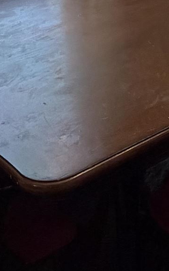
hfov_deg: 16.3
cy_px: -153
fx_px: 582
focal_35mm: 79
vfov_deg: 21.3
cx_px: 154
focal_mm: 2.22
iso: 200
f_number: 2.2
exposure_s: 1/60
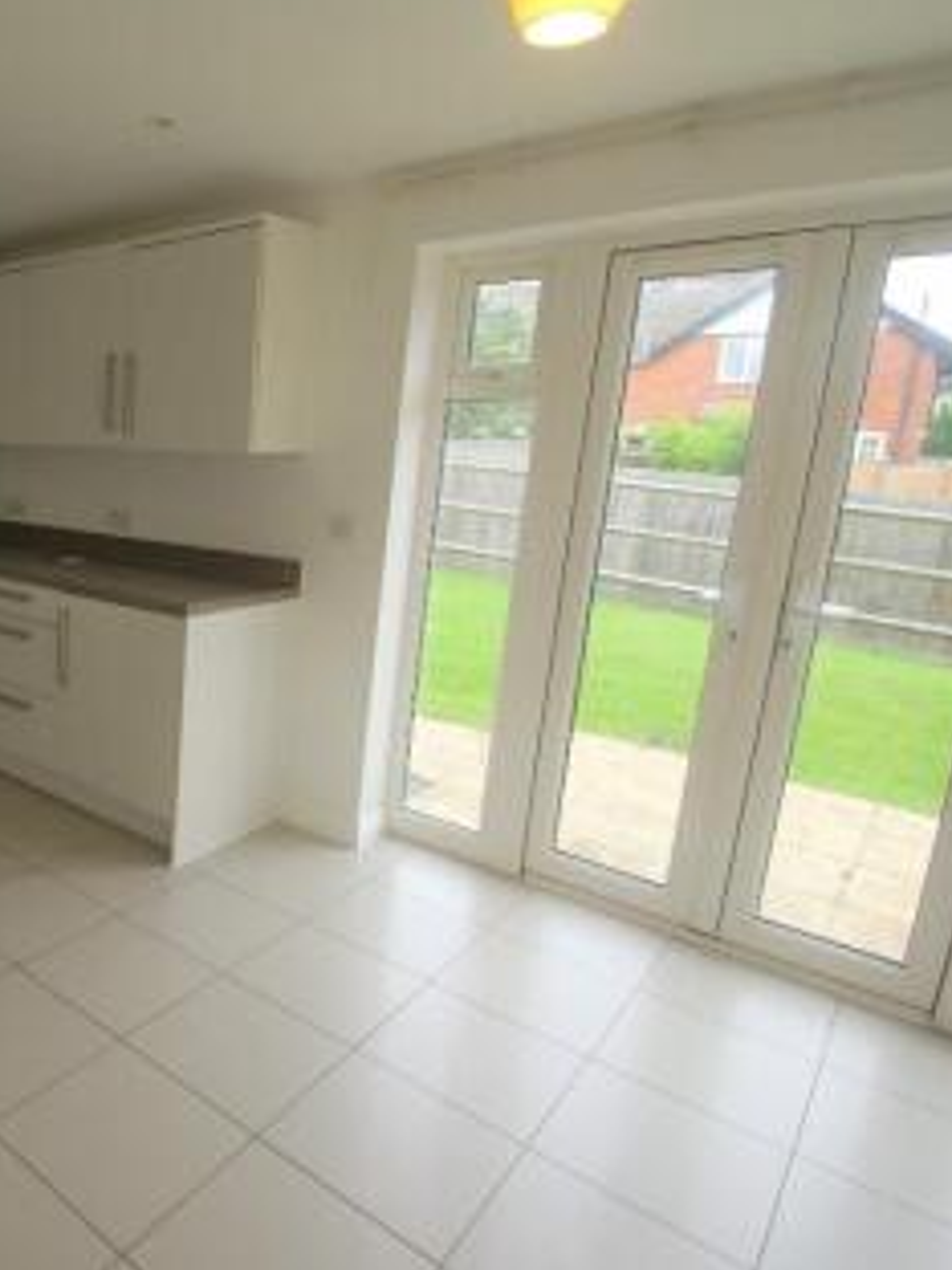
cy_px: 629
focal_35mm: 22
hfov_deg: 54.0
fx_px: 807
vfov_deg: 76.4
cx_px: 110
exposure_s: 1/60
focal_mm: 10
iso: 100
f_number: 6.3
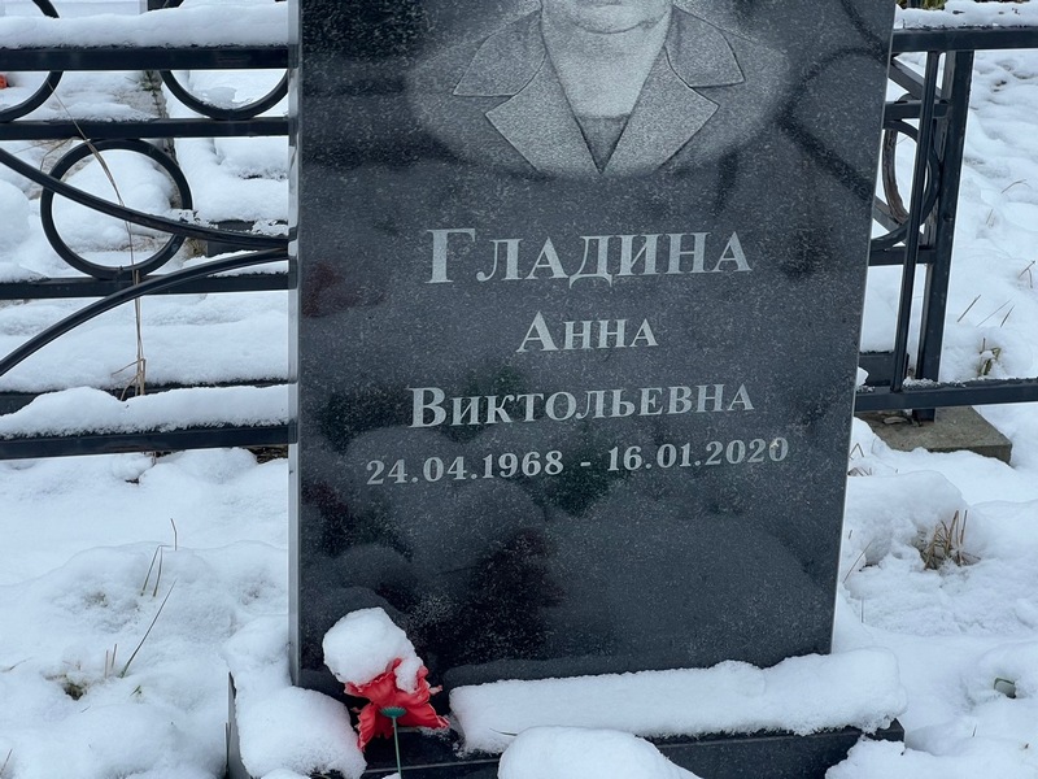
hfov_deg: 25.3
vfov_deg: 19.1
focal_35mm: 77
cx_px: 519
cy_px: 390
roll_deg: +1.1
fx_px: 2309
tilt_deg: -22.6
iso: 50
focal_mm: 9
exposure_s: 1/99
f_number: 2.8
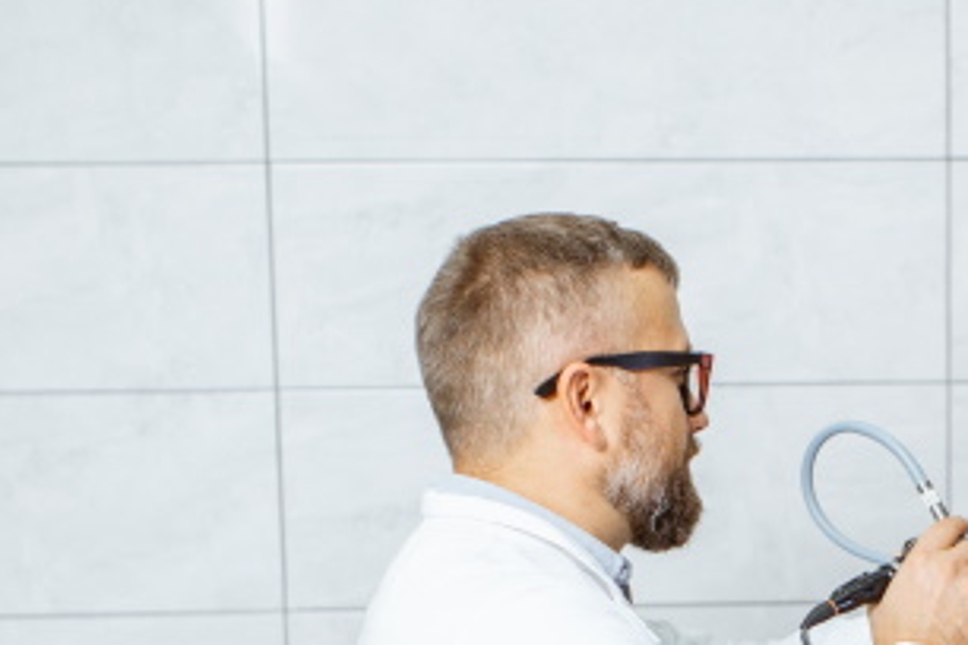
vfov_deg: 12.7
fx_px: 2769
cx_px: 962
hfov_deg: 19.3
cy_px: 906
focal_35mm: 103
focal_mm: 35
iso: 400
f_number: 2.2
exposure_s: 1/160
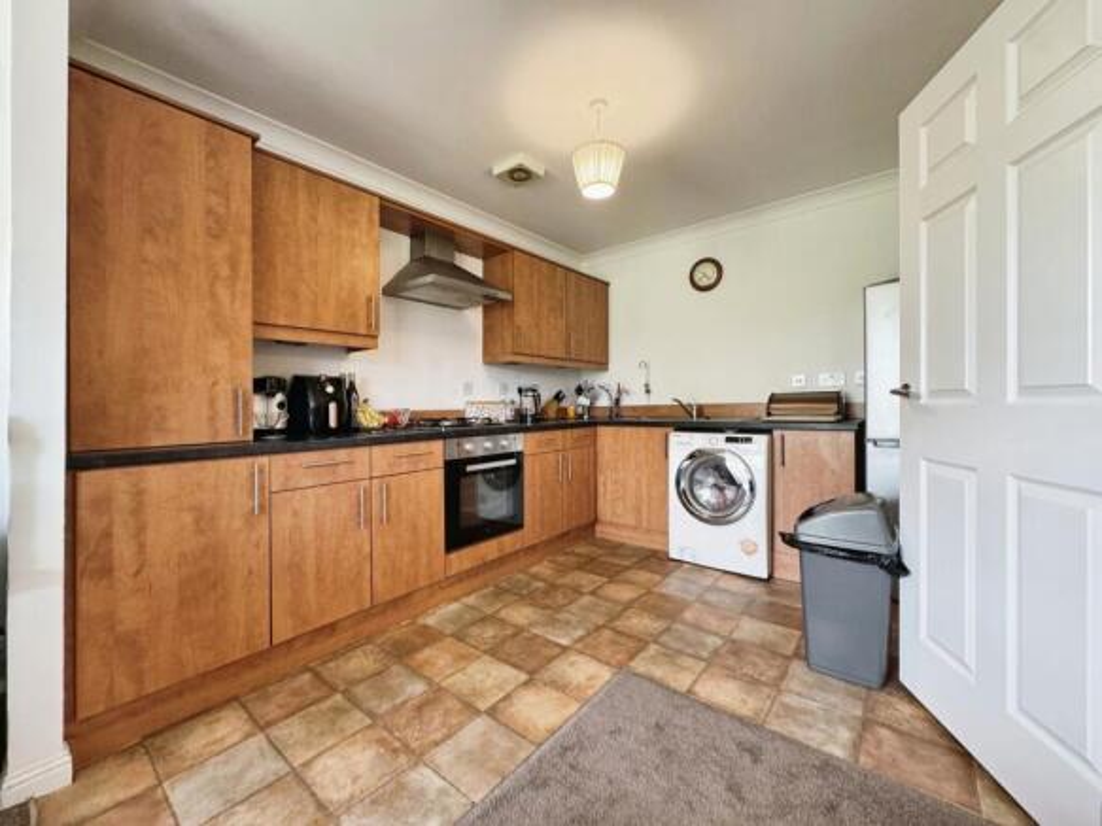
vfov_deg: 85.7
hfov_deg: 102.1
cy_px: 413
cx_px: 551
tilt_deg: -1.6
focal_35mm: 14
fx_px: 446
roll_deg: +1.8
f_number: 2.2
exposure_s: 1/50
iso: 250
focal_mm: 2.22
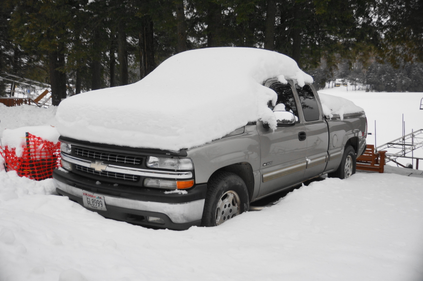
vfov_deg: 36.8
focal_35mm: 36
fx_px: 423
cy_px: 140
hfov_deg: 53.1
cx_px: 212
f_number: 4
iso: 250
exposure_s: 1/60
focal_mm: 24
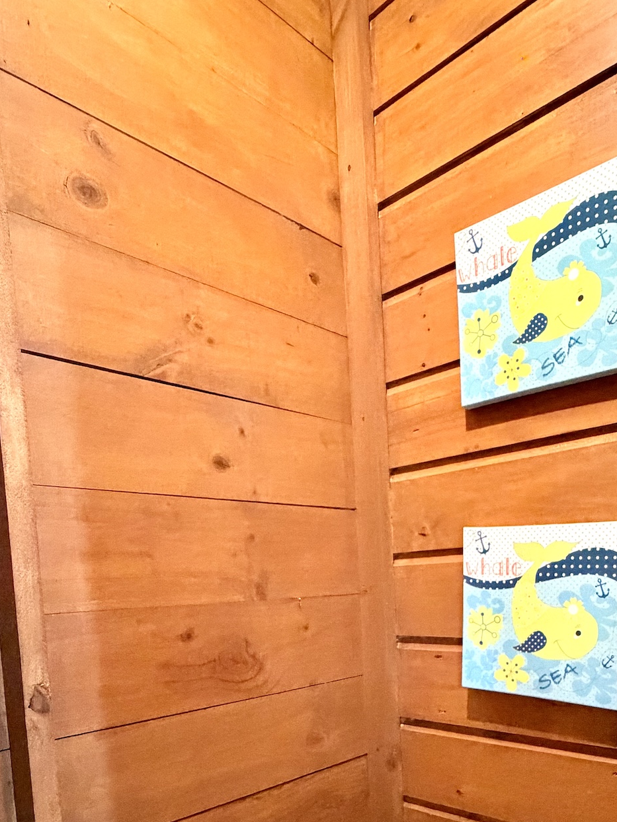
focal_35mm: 27
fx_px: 642
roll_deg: +2.6
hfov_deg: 51.2
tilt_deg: -4.8
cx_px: 349
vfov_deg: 60.6
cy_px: 644
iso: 1250
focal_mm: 2.22
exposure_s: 1/40
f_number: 2.2
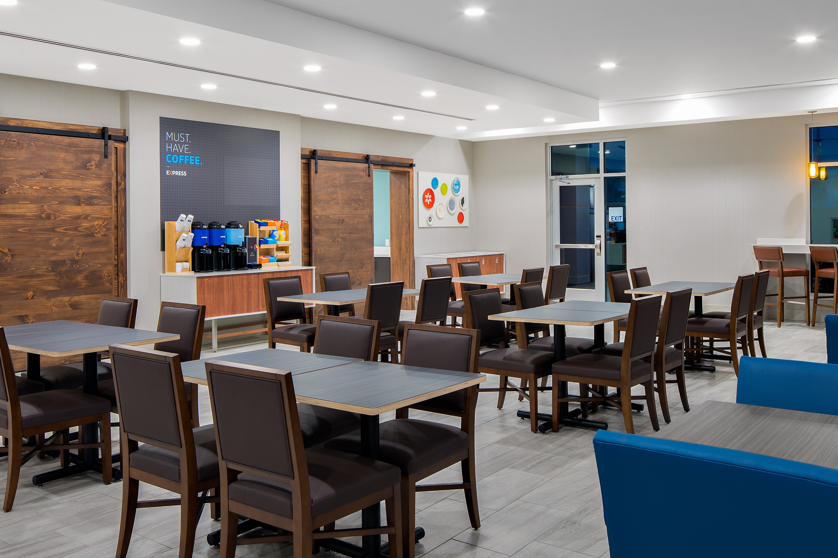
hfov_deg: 57.2
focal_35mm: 33
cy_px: 317
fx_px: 768
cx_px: 412
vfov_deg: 39.9
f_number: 11
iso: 160
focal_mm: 24
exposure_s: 1/1.67
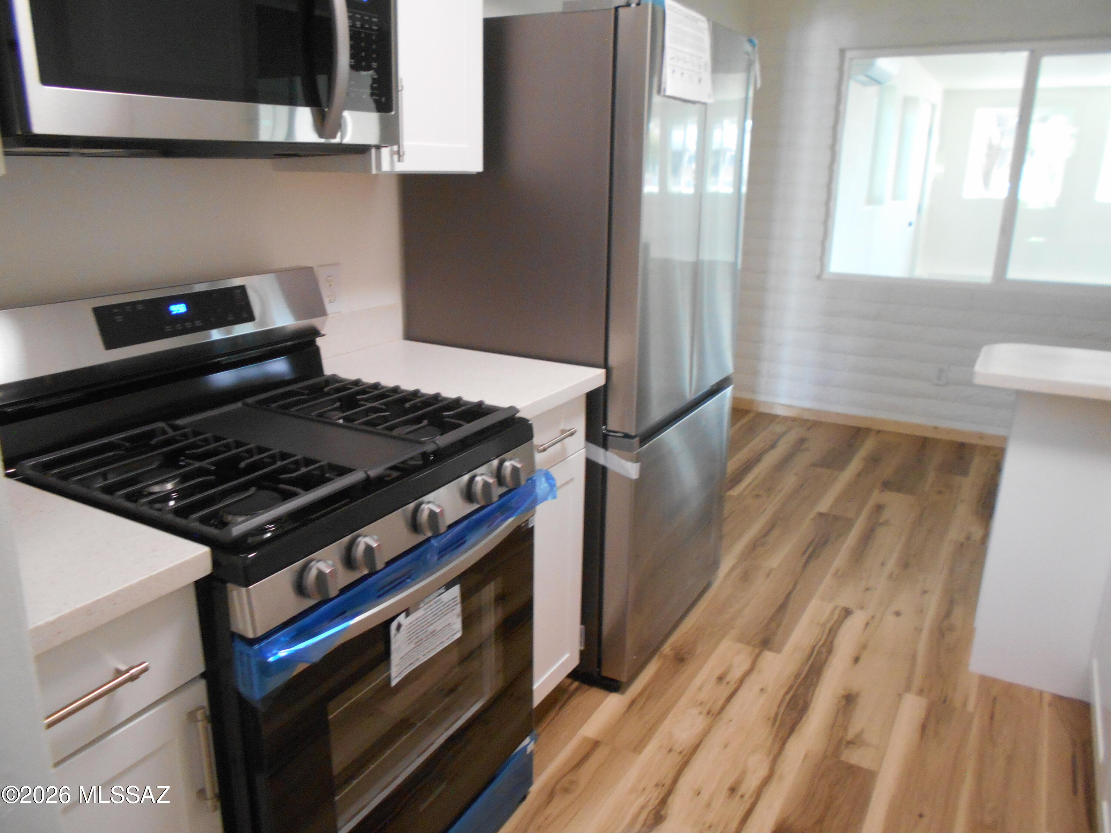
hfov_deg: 67.3
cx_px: 556
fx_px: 834
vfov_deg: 53.1
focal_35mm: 26
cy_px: 416
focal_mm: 4.6
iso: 360
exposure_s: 1/30
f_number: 3.2
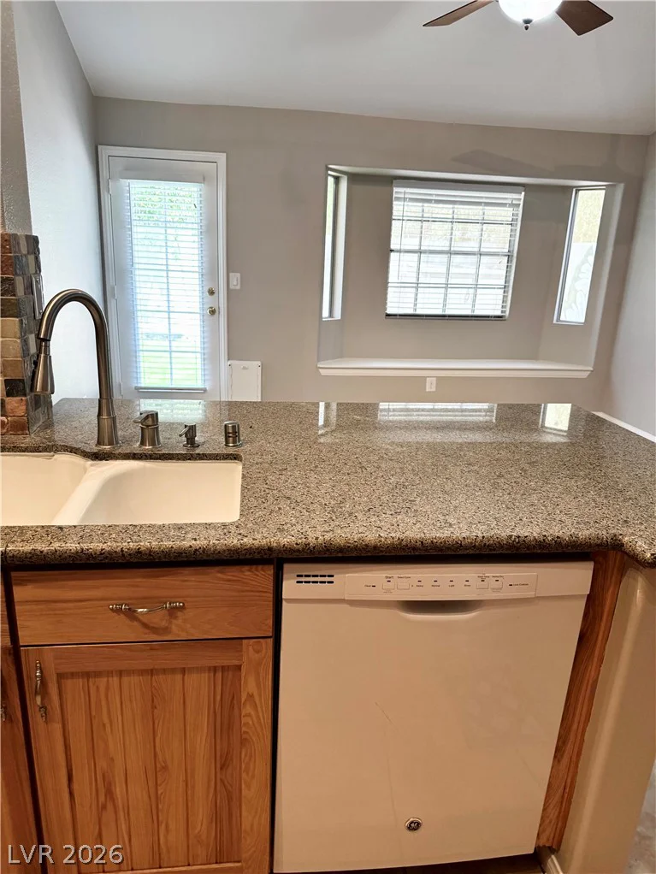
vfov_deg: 71.6
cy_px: 437
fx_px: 606
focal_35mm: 24
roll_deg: -2.3
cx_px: 328
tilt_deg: -15.7
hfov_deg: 56.8
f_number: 1.78
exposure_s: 1/120
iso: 200
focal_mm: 6.76
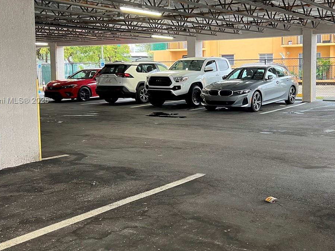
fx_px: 445
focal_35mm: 46
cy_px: 101
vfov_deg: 31.4
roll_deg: +0.4
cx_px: 227
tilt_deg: -5.7
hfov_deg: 40.7
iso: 100
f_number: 1.5
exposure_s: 1/60
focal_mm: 5.7
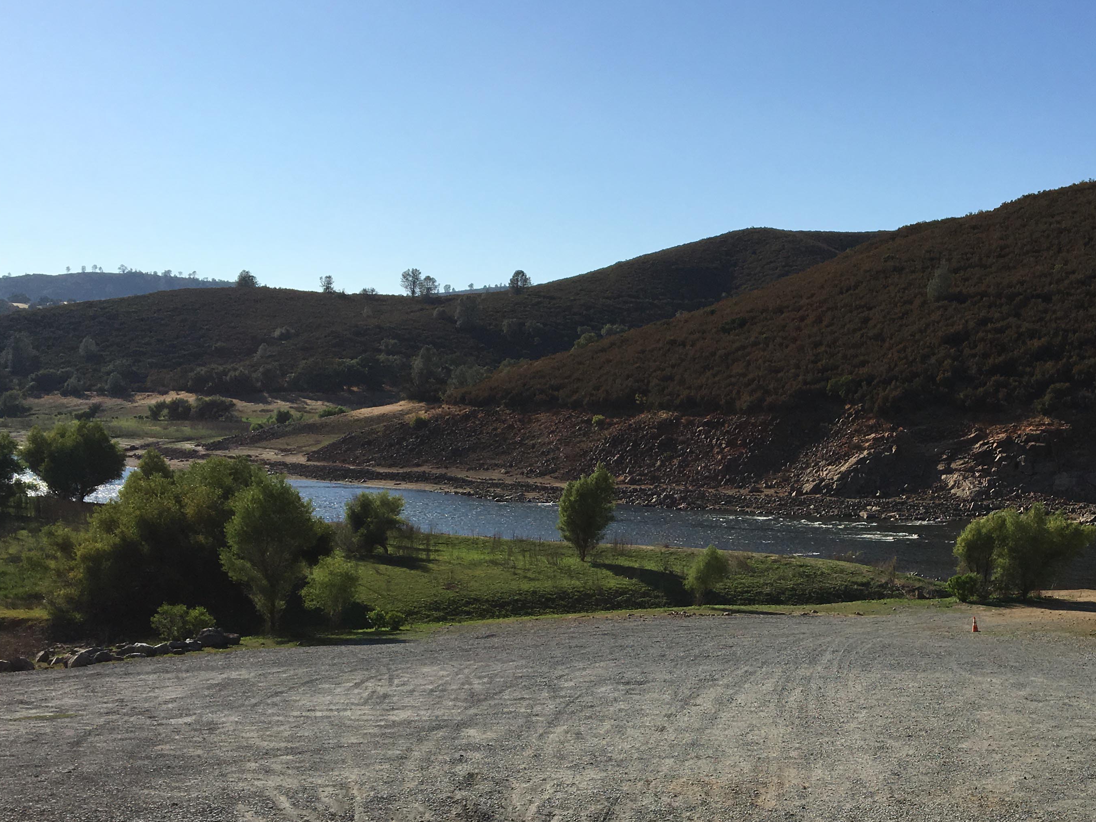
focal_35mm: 43
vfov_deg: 33.1
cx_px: 711
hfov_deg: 43.4
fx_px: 1361
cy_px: 584
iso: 25
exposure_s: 1/3846
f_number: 2.2
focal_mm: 4.15
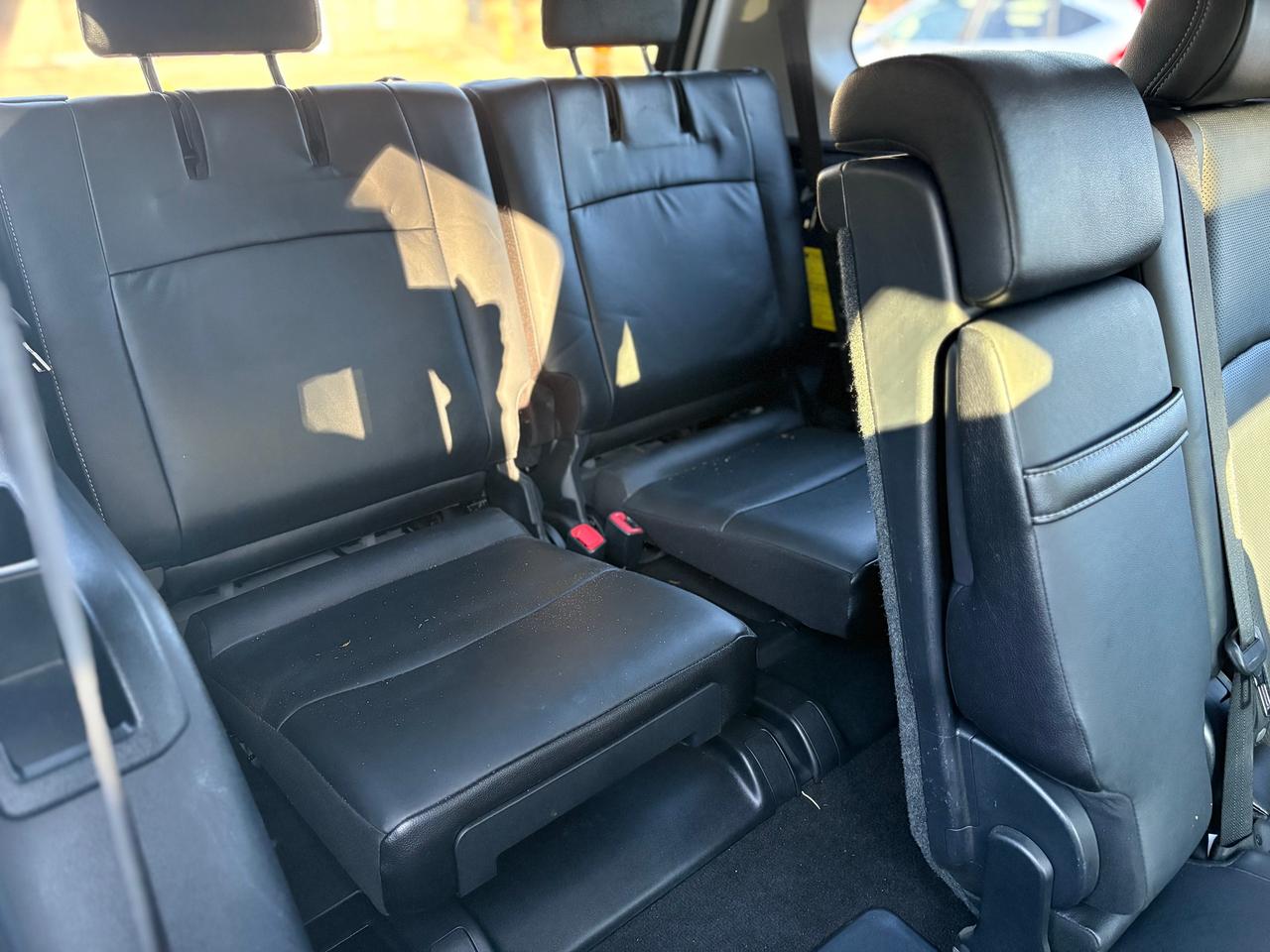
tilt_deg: -27.2
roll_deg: +0.0
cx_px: 635
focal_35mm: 26
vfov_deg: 53.1
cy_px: 476
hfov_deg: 67.3
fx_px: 954
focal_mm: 5.96
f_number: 1.6
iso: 500
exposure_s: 1/60
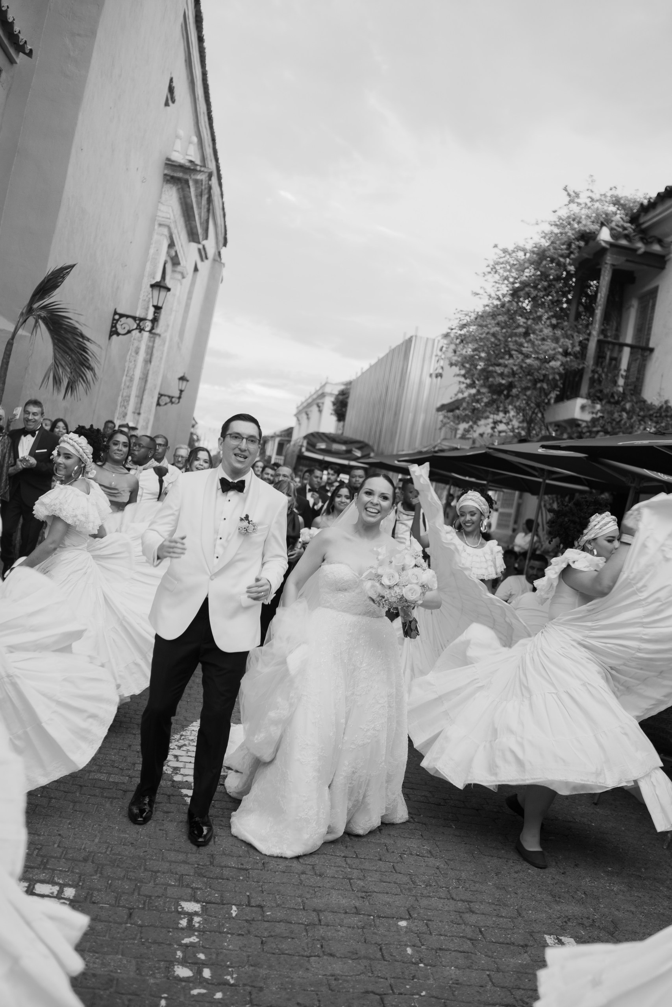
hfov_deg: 37.9
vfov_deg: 54.4
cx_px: 336
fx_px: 980
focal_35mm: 35
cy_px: 504
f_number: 2
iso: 400
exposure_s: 1/200
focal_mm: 35
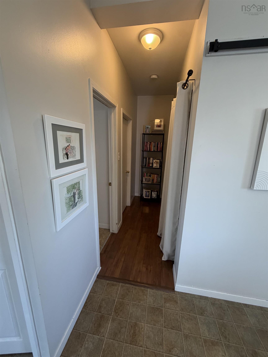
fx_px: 145
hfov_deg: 85.7
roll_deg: -1.8
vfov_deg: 102.1
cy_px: 178
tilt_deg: -13.5
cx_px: 134
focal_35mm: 14
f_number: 2.2
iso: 200
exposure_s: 1/60
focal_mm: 2.22
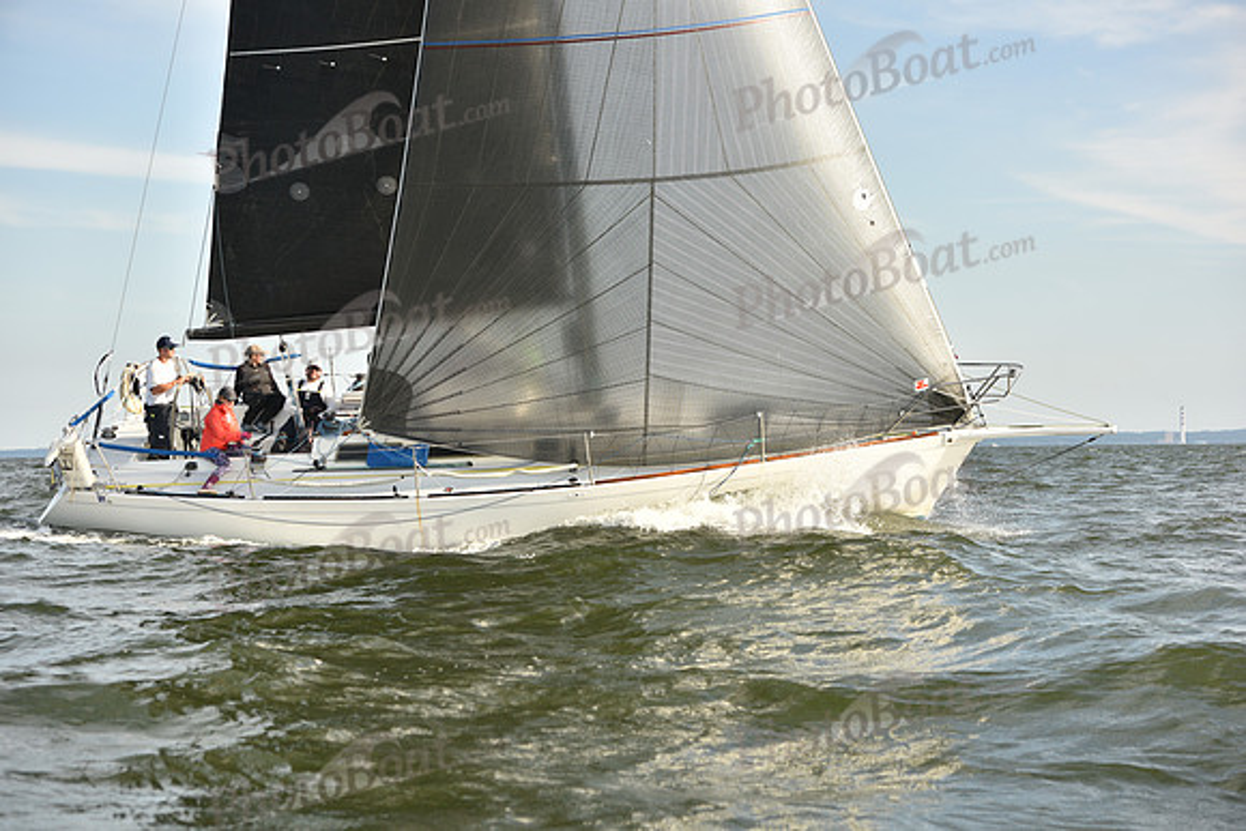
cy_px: 416
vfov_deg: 19.5
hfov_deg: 28.8
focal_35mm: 70
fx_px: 2423
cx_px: 623
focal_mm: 70
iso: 250
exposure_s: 1/800
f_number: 5
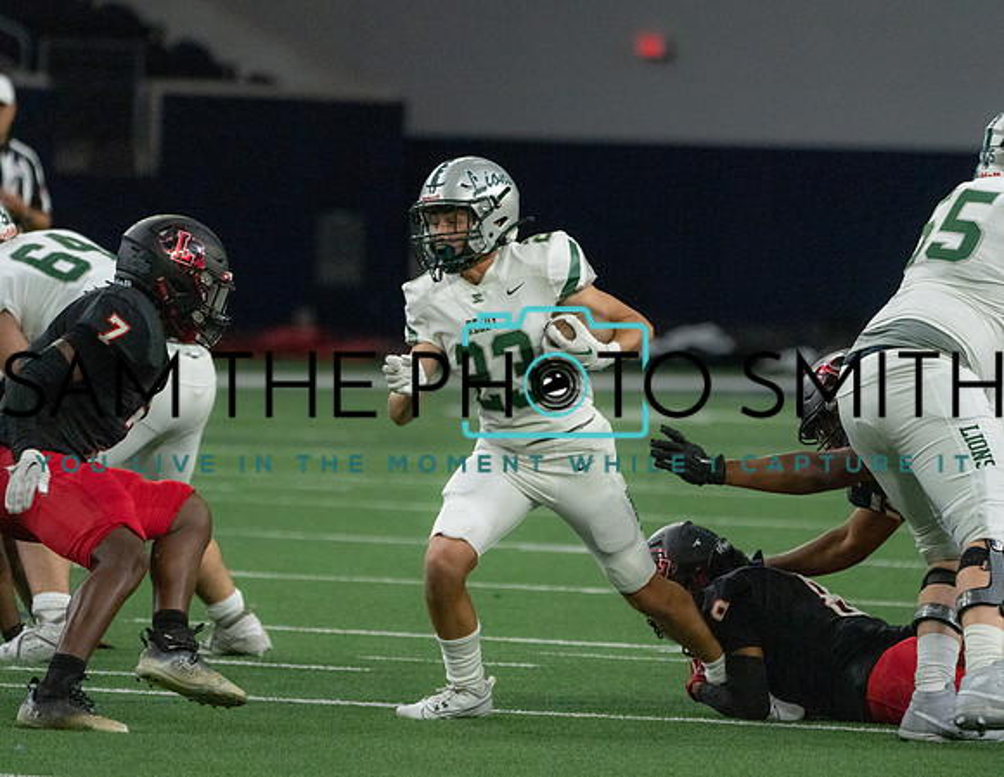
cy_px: 362
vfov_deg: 3.5
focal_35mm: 437
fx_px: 12832
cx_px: 554
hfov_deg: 4.5
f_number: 5.6
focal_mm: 361
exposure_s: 1/1000
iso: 8000
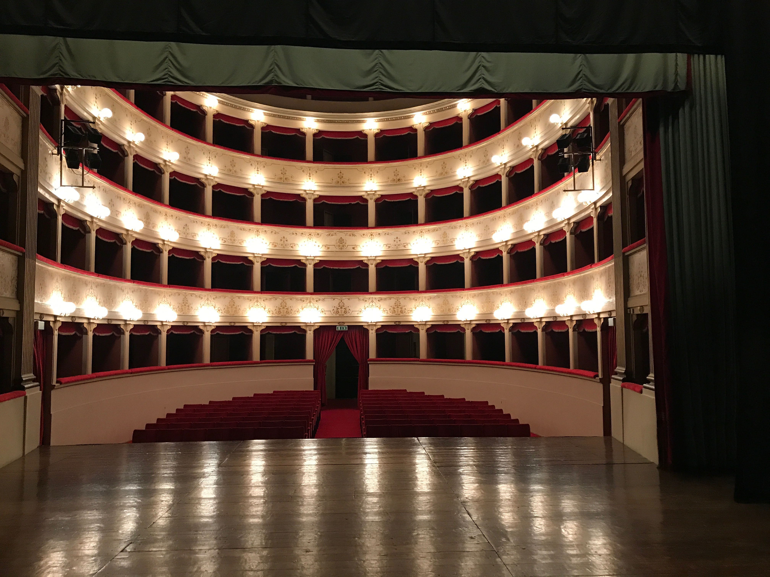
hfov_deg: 63.4
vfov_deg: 49.7
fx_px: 623
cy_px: 288
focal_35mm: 28
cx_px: 385
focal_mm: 3.99
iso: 64
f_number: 1.8
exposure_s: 1/17
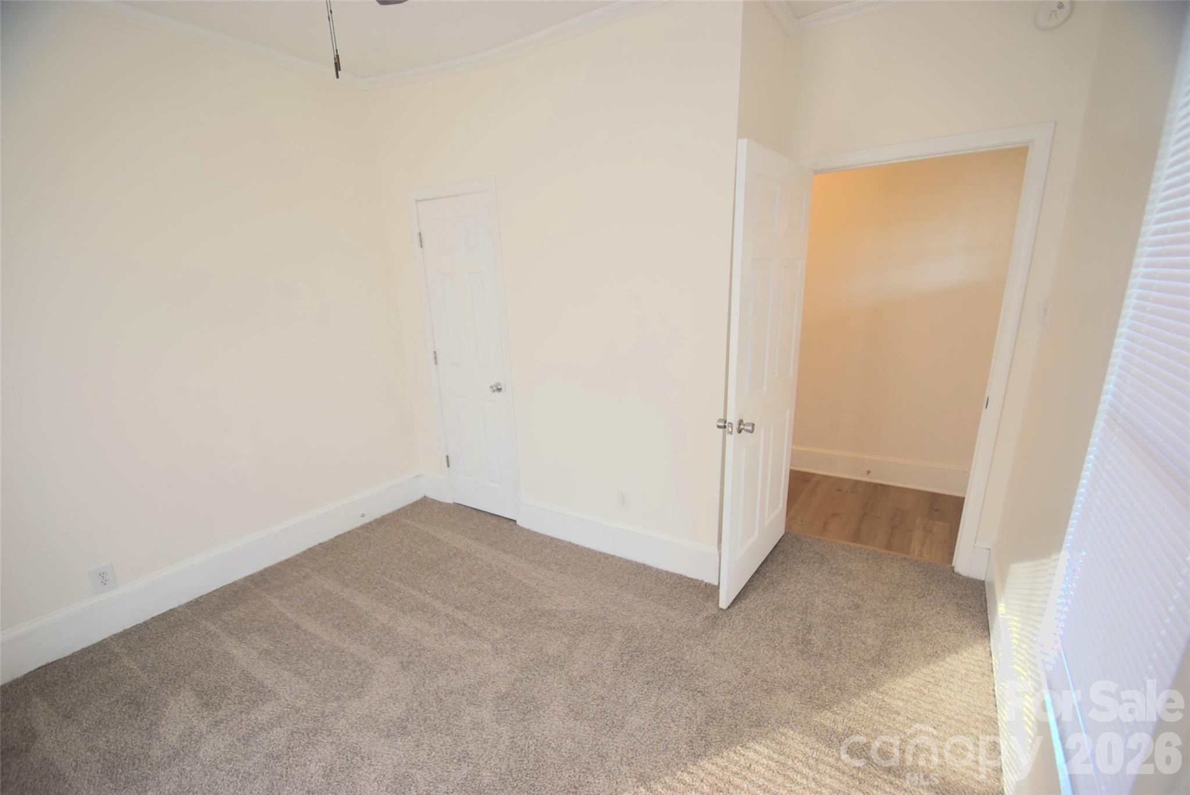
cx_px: 595
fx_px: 496
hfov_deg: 100.4
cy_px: 398
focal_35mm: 15
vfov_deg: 77.4
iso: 800
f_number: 5
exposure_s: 1/100
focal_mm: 10
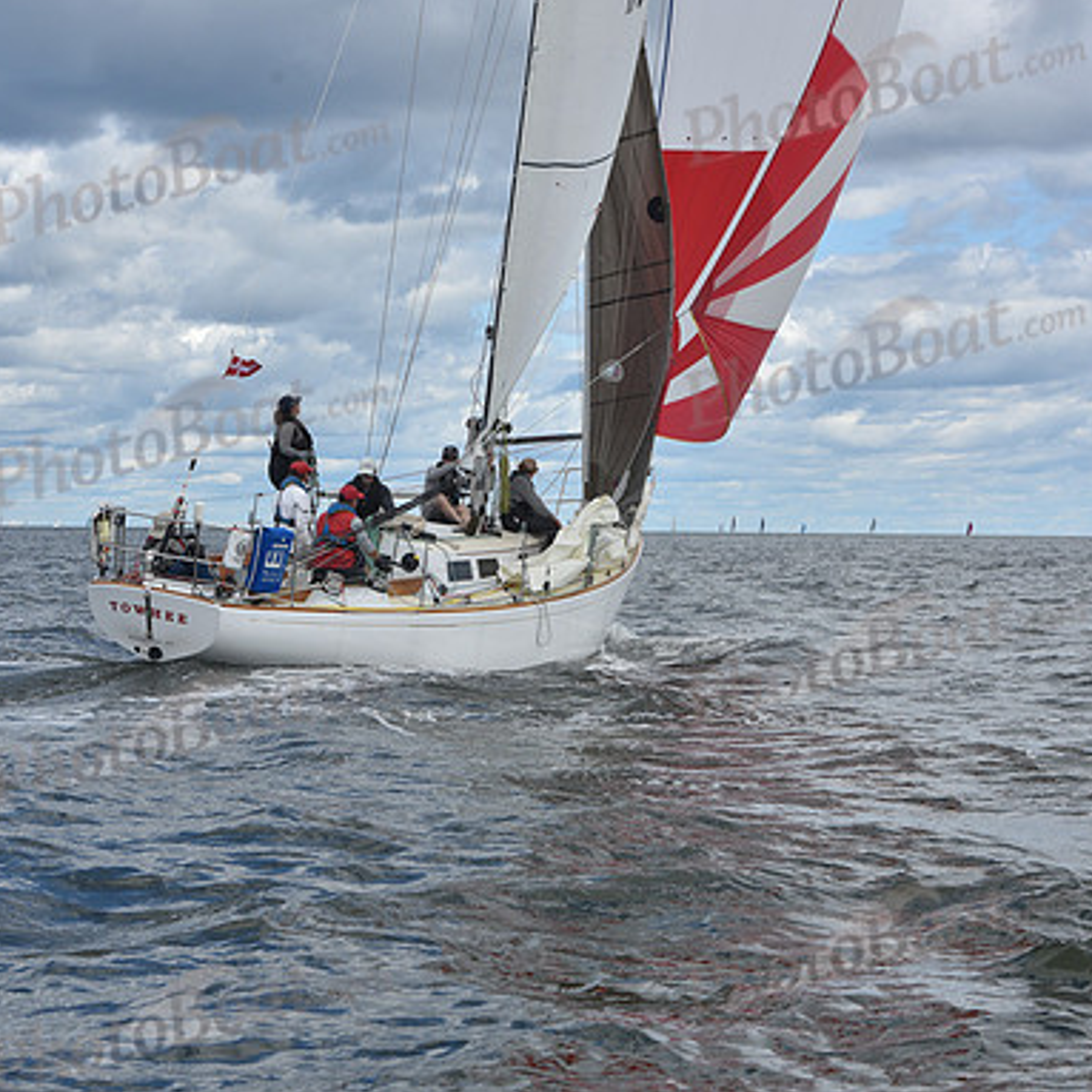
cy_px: 543
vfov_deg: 19.3
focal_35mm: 90
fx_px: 3212
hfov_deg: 19.3
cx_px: 539
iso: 250
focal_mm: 70
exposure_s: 1/800
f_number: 9
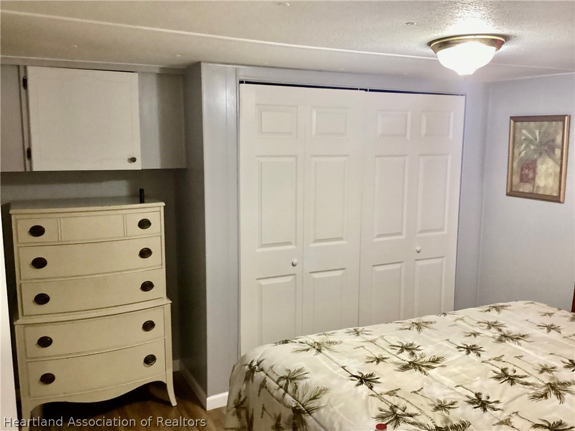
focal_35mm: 31
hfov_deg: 58.4
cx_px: 288
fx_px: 515
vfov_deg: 45.4
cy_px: 216
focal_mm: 3.3
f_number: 2.4
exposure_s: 1/50
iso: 250
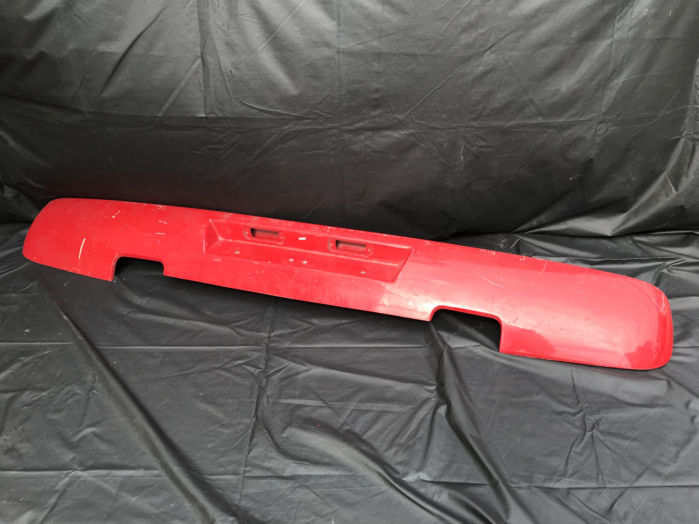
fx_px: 565
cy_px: 262
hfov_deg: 63.4
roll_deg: +8.6
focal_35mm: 28
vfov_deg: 49.7
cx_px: 350
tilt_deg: -34.4
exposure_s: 1/435
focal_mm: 3.99
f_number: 1.8
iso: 20
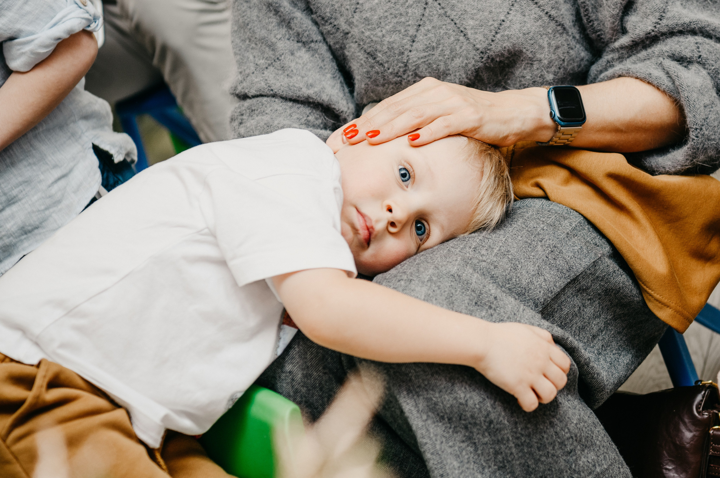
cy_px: 171
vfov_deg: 13.6
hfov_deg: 20.2
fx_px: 2005
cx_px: 516
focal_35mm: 100
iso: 250
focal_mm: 70
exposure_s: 1/160
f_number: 4
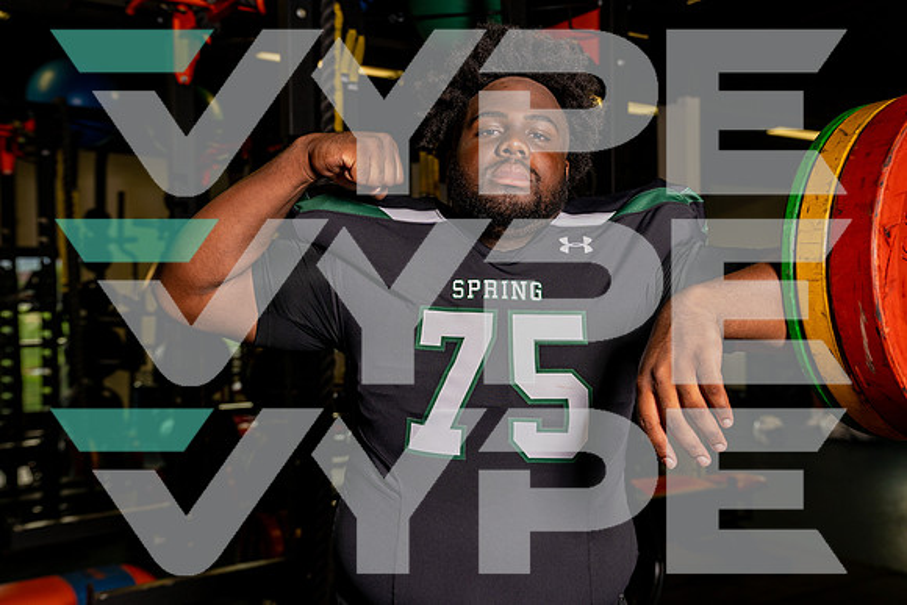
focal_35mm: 40
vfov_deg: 33.4
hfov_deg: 48.4
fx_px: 1008
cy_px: 302
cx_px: 454
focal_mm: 40
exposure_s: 1/500
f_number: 4.5
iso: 320
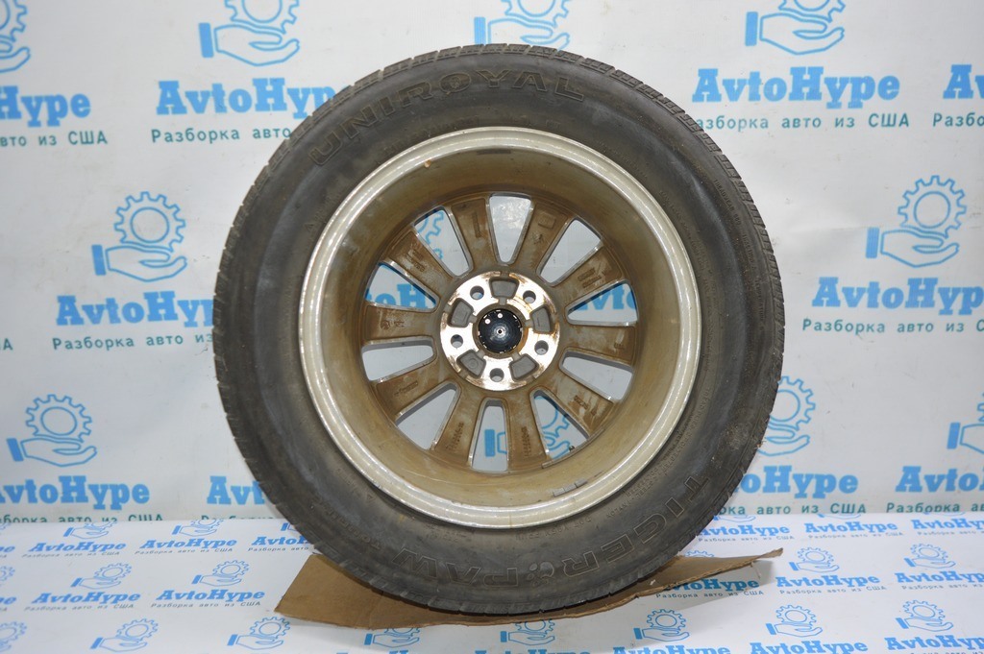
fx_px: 819
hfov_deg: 62.0
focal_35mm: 30
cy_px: 327
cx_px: 492
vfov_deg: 43.5
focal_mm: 20
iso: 400
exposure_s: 1/60
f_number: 4
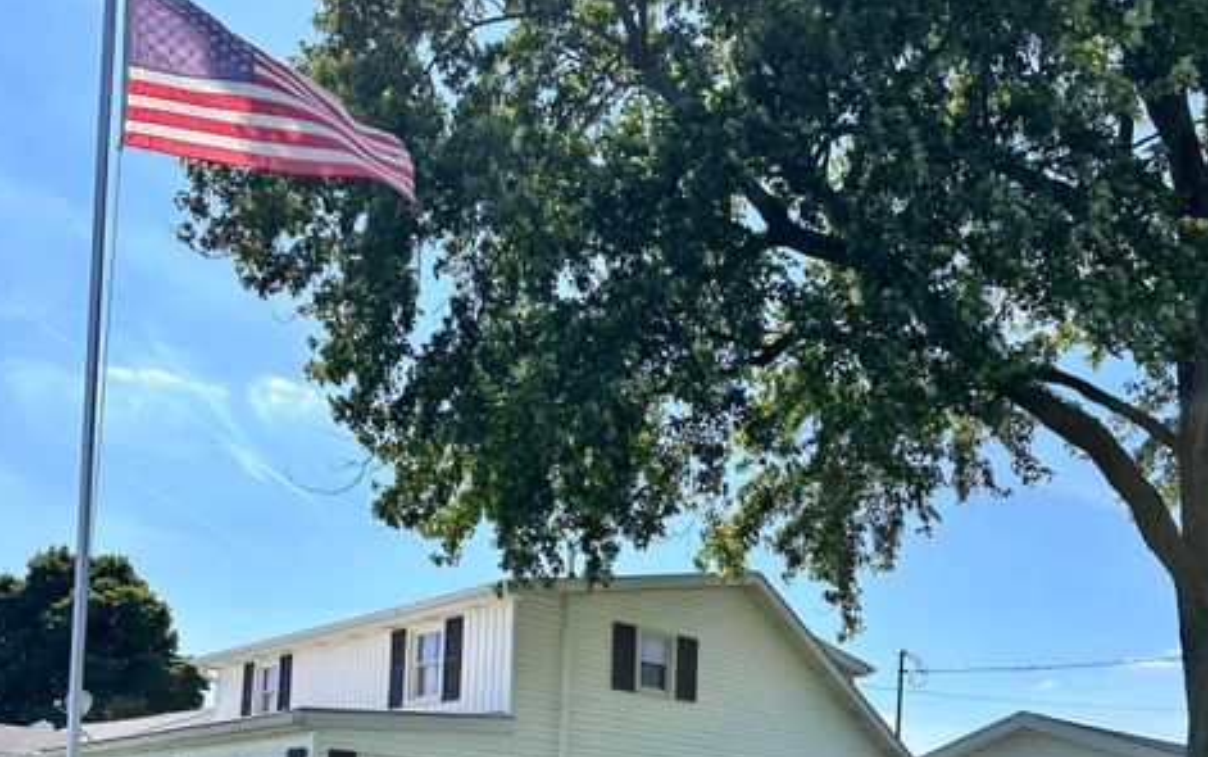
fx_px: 1186
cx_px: 626
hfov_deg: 54.0
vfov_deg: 33.5
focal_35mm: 36
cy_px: 684
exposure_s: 1/3717
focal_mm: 6.86
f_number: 1.78
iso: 80
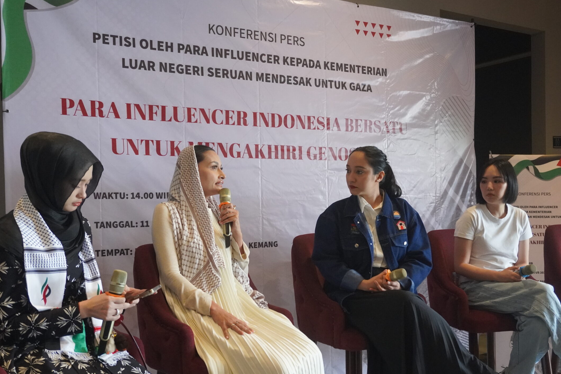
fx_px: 623
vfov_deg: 33.3
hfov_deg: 48.4
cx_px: 292
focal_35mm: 40
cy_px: 225
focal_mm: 22
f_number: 4
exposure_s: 1/160
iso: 4000
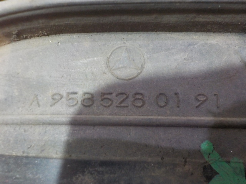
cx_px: 123
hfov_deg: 60.0
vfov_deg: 46.8
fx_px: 213
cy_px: 92
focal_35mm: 30
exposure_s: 1/8
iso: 450
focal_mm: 4.1
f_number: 3.3
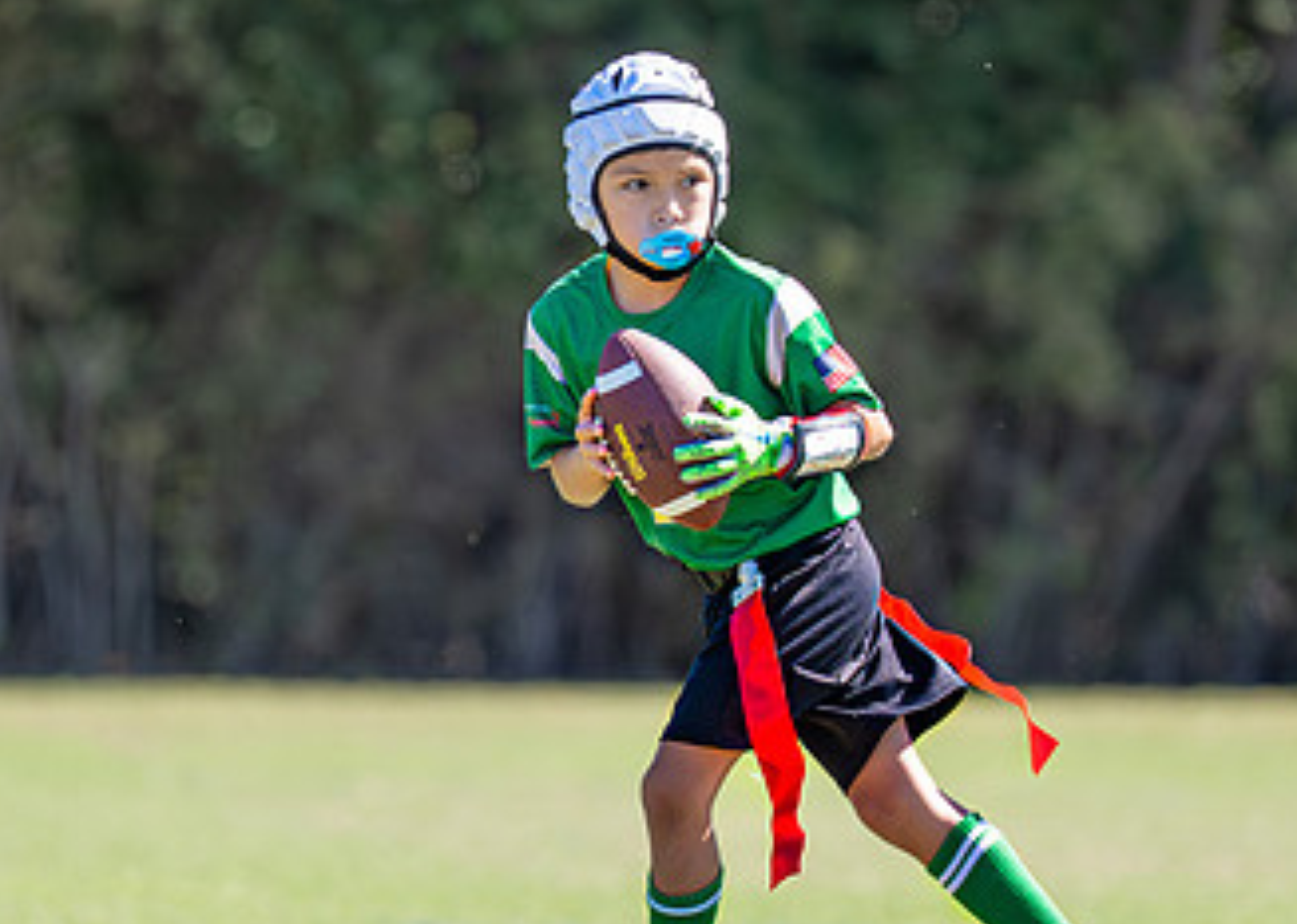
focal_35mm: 589
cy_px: 526
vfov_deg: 2.4
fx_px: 21678
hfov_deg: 3.4
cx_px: 547
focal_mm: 200
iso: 200
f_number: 2.8
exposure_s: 1/1600
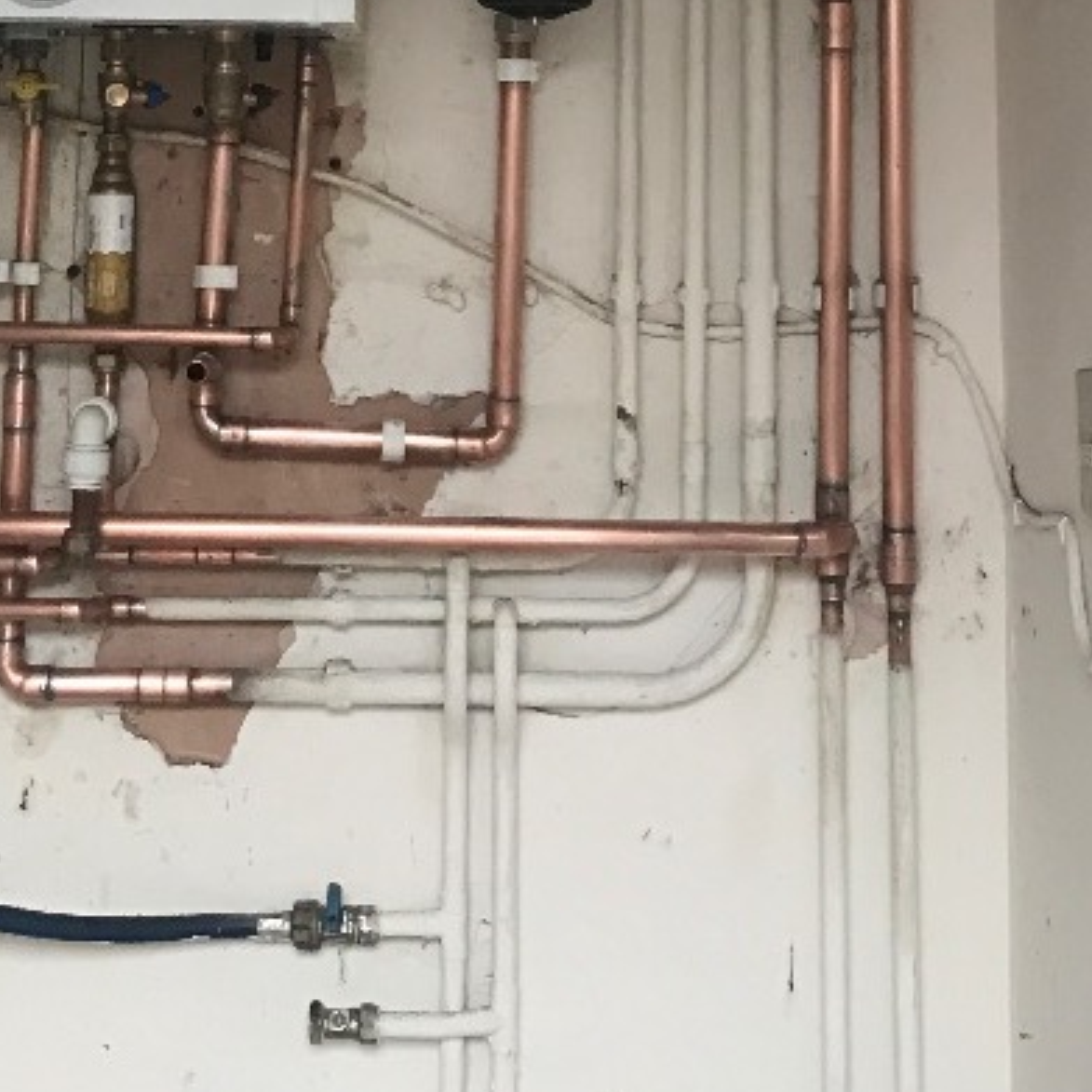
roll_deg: -0.8
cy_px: -229
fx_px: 2712
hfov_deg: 22.7
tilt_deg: +8.7
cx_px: 385
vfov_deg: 21.1
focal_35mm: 76
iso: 64
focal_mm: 3.99
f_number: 1.8
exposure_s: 1/17
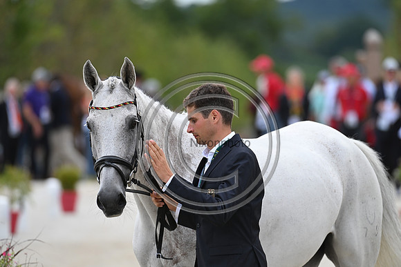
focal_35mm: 400
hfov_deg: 5.2
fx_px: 4456
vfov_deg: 3.4
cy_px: 134
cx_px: 200
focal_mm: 400
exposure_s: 1/1600
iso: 640
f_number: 5.6
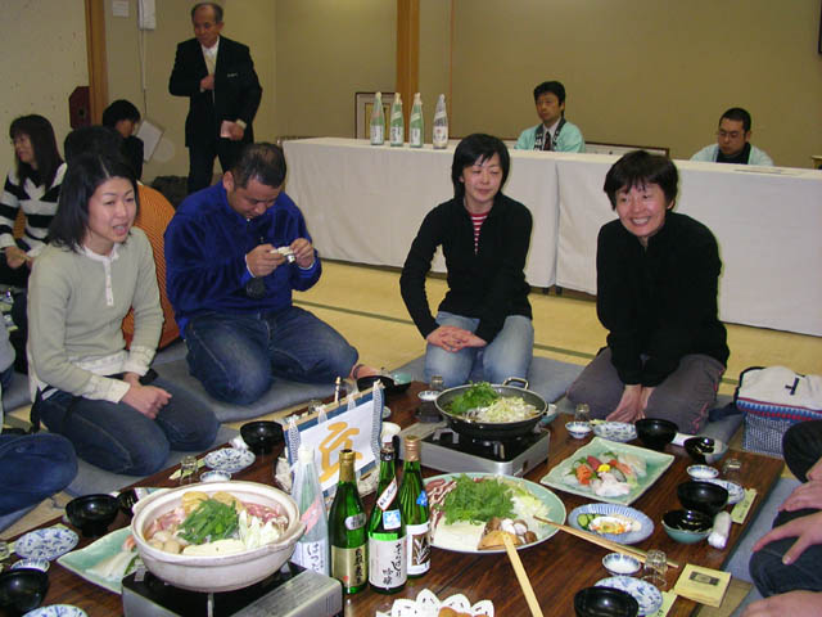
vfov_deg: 37.7
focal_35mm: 38
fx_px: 902
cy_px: 308
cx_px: 411
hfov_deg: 49.0
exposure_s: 1/31.6
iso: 100
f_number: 2.9
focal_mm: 6
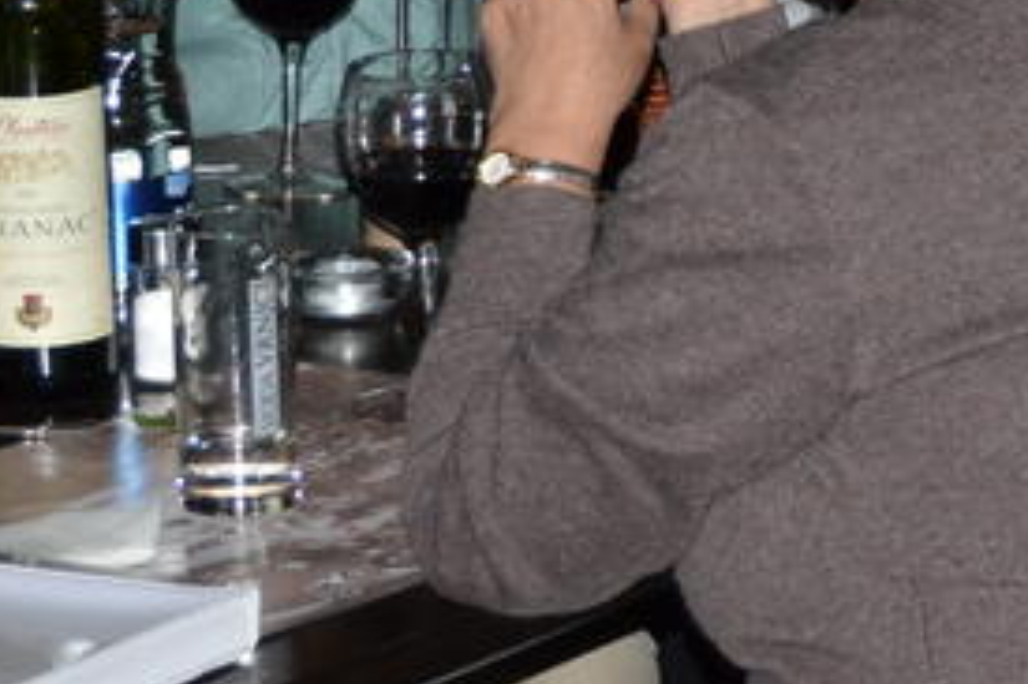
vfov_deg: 4.5
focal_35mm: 301
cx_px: 1249
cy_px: -206
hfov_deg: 6.8
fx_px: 8590
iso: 800
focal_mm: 46
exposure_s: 1/60
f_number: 5.3
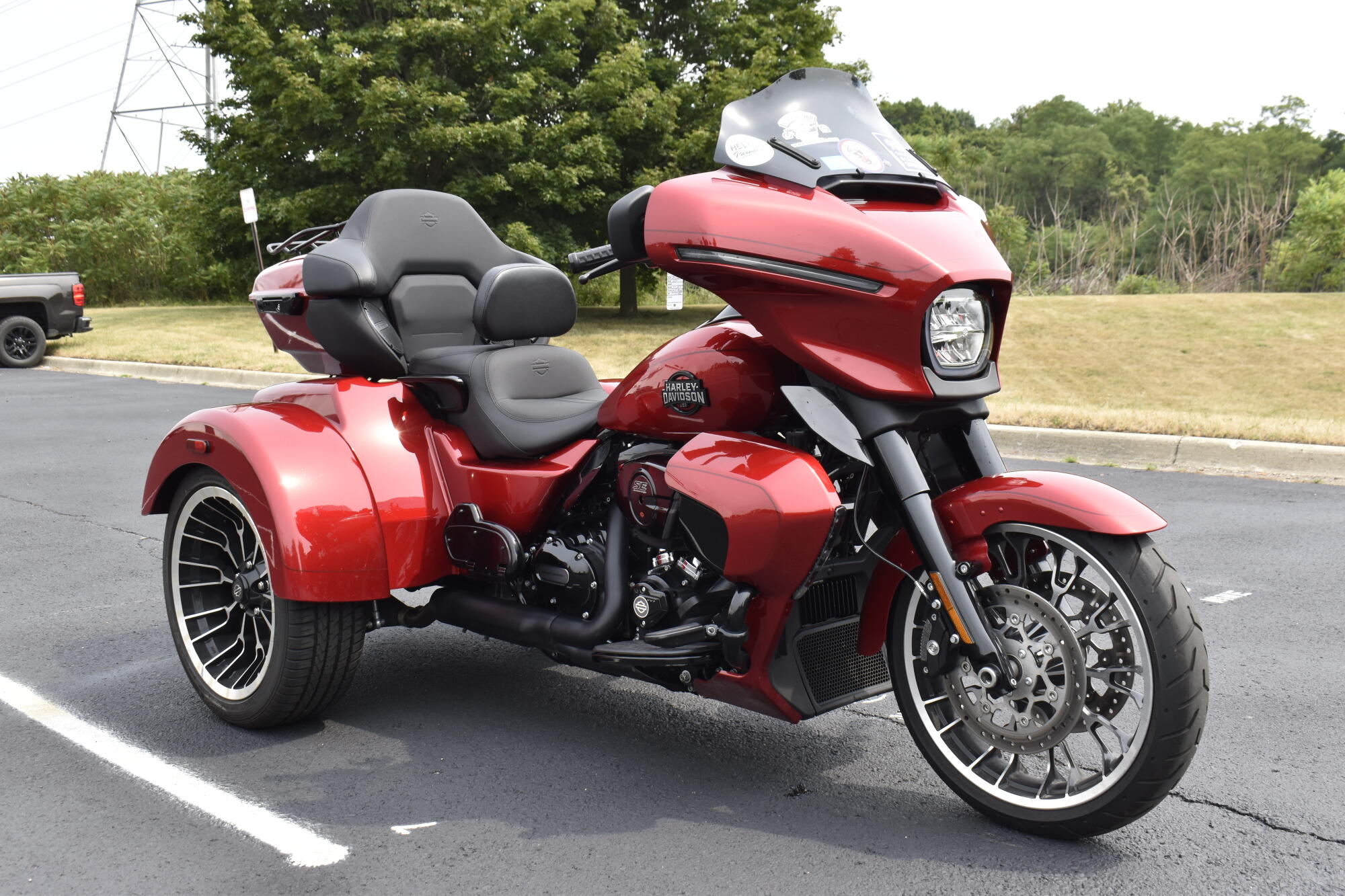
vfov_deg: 35.5
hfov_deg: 51.3
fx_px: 1401
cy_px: 448
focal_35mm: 38
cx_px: 672
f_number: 9
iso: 400
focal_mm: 25
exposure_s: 1/320
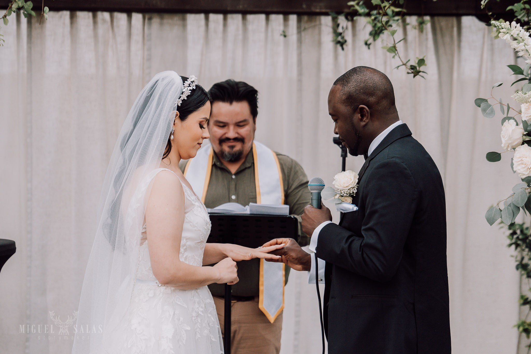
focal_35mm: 105
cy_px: 177
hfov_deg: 19.5
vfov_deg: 13.0
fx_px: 1549
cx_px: 266
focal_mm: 70
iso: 320
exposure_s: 1/320
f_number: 2.8
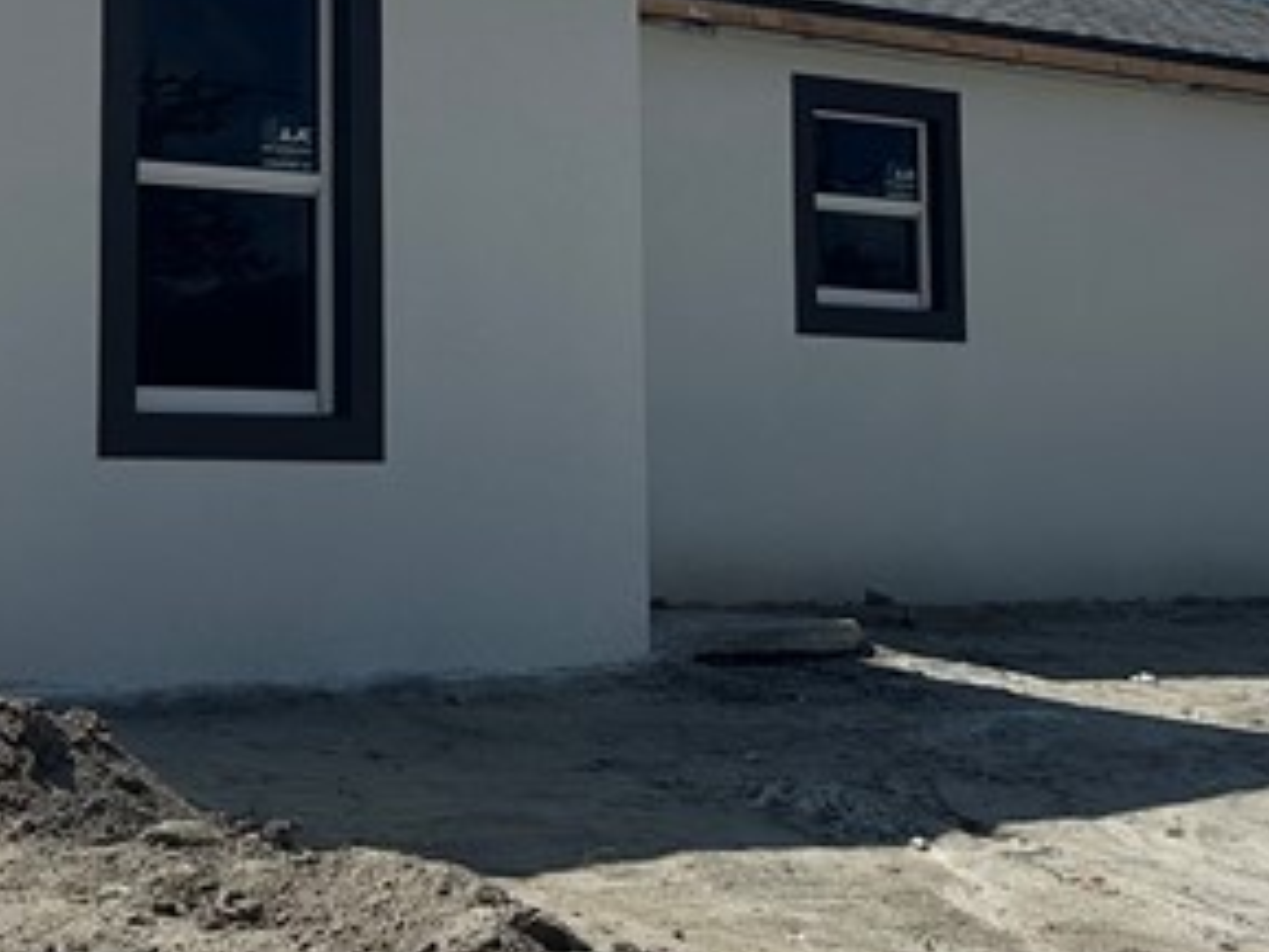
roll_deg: -0.1
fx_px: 3117
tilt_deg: +9.2
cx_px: 233
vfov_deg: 17.0
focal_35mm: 85
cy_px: 35
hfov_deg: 22.7
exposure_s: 1/10753
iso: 80
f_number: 1.78
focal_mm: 6.86
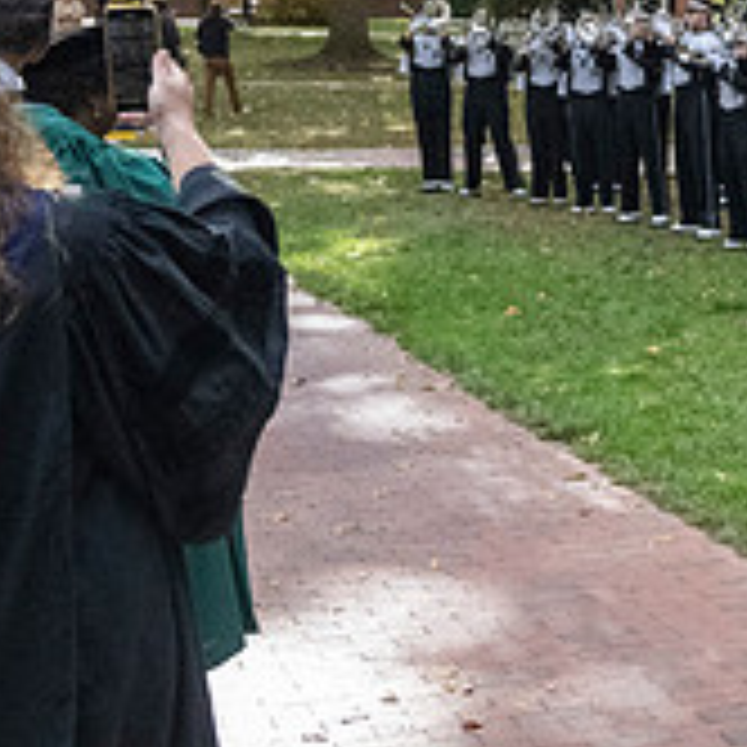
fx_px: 2026
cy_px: 146
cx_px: 1197
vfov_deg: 20.6
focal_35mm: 83
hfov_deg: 18.0
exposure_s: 1/8000
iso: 6400
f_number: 4
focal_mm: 28
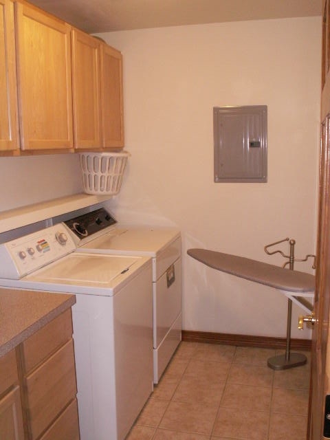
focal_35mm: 35
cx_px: 165
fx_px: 445
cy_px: 220
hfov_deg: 40.7
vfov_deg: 52.6
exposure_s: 1/40
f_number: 2.8
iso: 160
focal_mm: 5.86
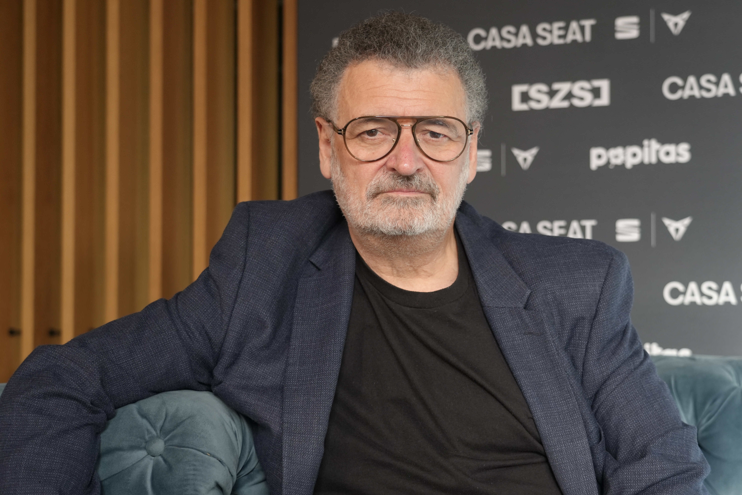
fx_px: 989
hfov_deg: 41.1
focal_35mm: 48
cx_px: 371
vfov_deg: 28.1
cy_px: 248
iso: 1000
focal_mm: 48
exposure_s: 1/160
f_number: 4
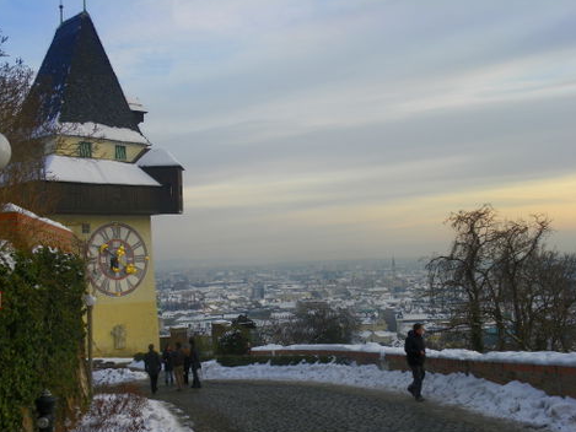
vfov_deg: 32.2
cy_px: 216
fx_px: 749
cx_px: 287
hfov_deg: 42.1
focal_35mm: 45
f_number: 3.5
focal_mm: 7.9
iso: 64
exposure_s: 1/160
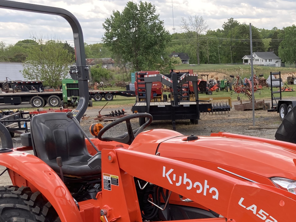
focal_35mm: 59
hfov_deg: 31.5
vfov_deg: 24.0
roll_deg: +0.9
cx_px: 255
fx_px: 505
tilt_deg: -16.1
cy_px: 206
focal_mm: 3.99
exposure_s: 1/279
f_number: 1.8
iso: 20
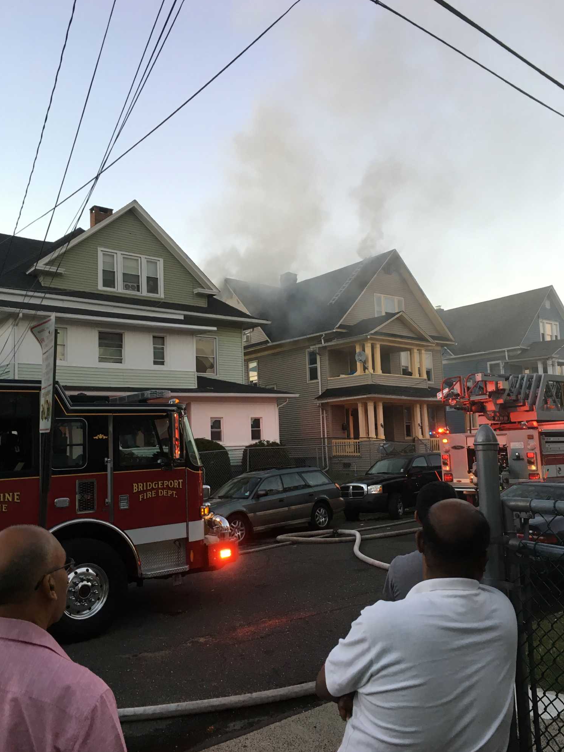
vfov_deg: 60.0
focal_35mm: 30
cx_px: 284
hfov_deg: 46.8
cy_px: 374
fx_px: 652
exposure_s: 1/30
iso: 25
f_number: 2.2
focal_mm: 4.15
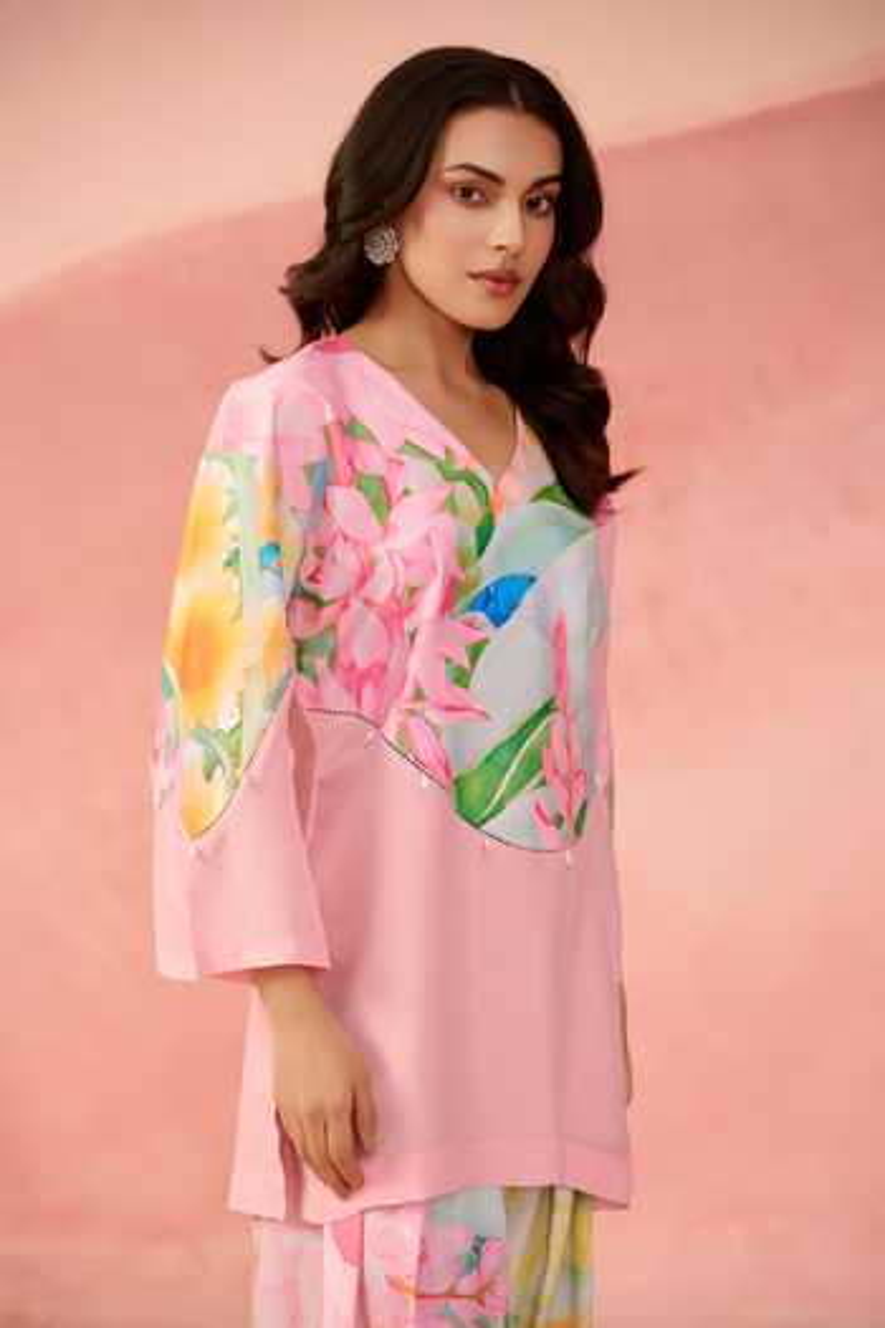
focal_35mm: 75
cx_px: 442
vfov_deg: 27.0
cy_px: 664
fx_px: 2765
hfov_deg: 18.2
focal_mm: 75
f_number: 3.5
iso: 250
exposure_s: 1/160
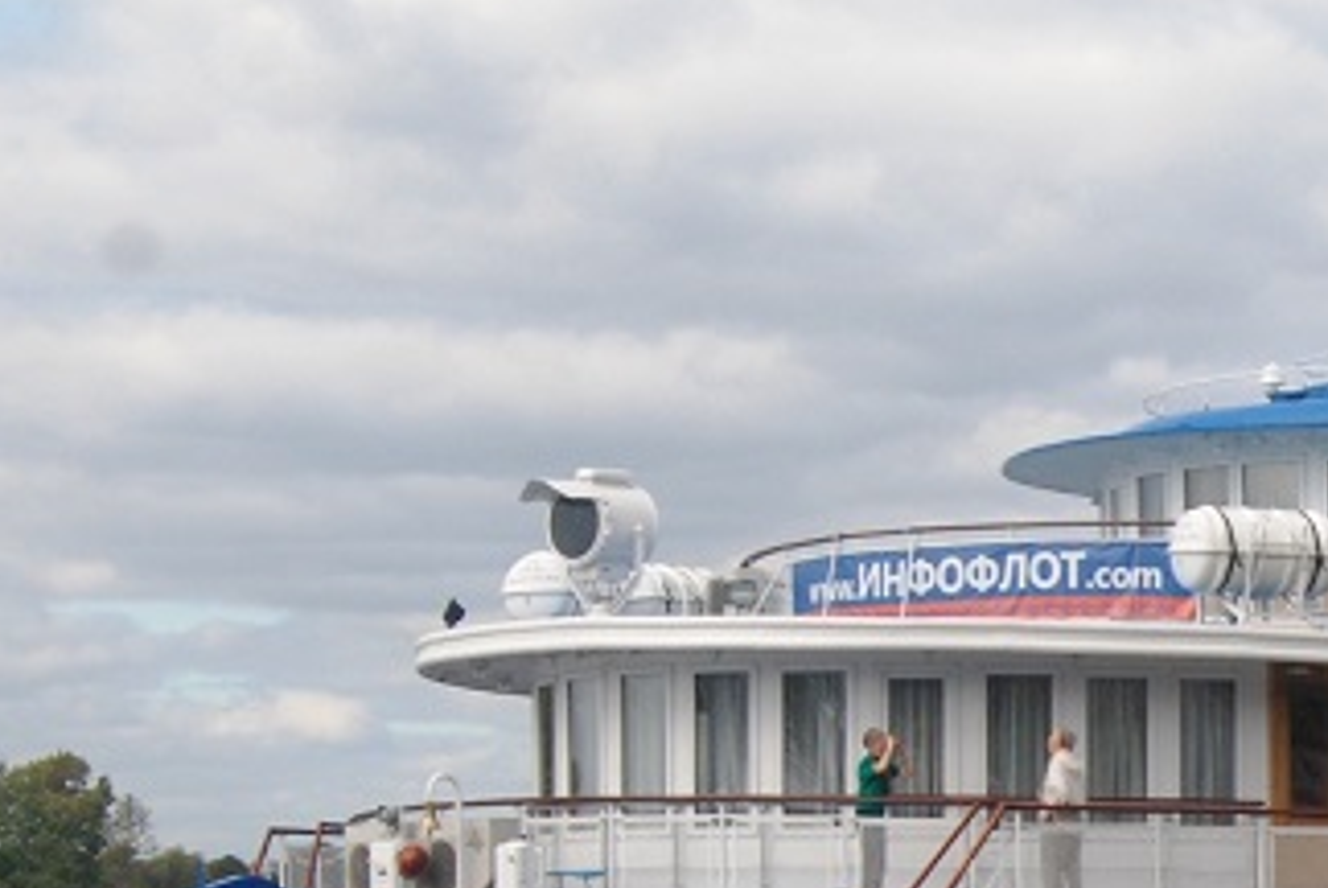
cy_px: 915
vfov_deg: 9.4
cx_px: 1768
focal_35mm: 145
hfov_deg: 13.6
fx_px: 5354
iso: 400
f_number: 10
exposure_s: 1/400
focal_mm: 26
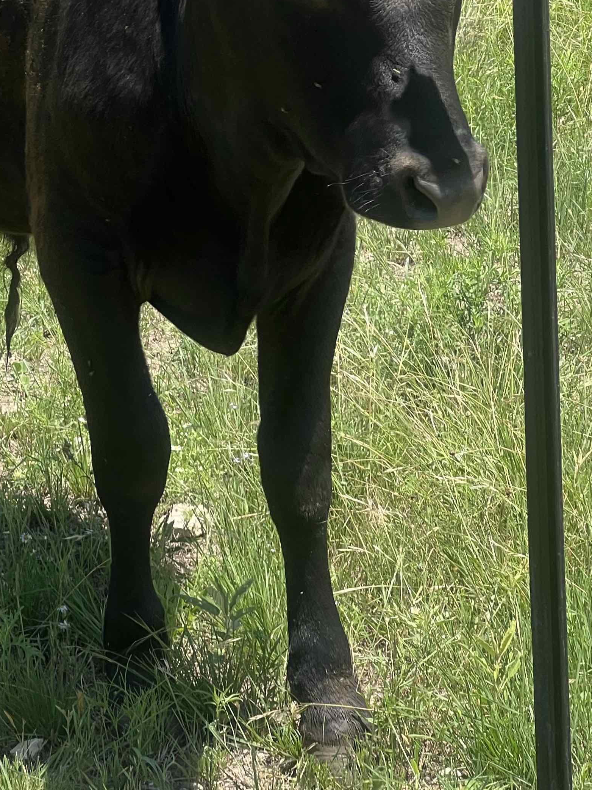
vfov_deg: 13.2
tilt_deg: -14.8
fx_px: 3398
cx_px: 84
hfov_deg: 9.9
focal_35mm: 149
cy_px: 238
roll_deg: +1.7
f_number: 2.8
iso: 32
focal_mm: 9
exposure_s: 1/297
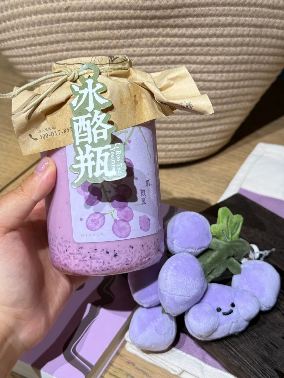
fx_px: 525
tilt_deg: -35.9
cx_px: 142
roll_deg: +2.1
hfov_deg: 30.3
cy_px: 189
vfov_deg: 39.7
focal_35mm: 48
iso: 50
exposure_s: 1/50
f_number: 1.78
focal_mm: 6.76
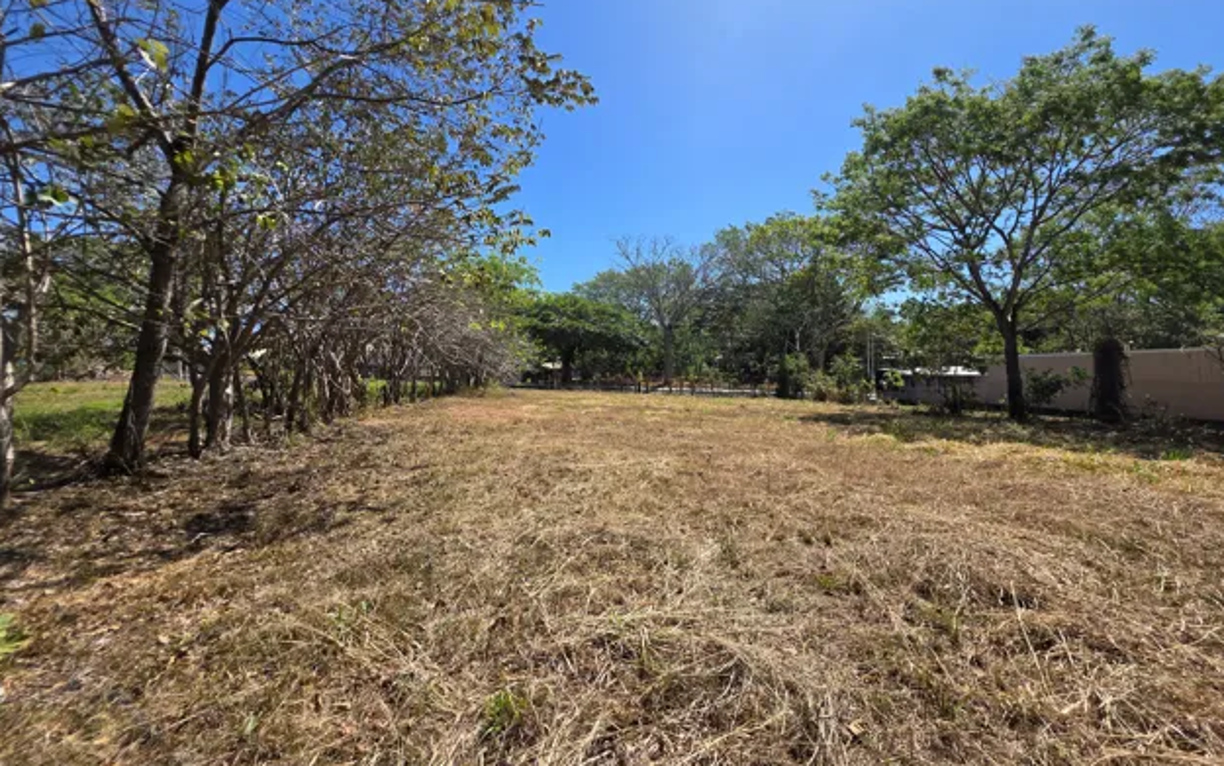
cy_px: 362
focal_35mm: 14
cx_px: 620
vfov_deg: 78.6
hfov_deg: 105.3
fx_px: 467
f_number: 1.9
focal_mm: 2.2
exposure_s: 1/1859
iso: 40
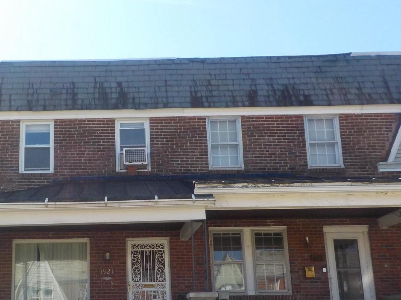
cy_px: 201
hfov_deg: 40.3
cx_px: 110
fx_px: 533
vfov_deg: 31.3
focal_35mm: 46
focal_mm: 4.1
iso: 125
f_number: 3.3
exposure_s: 1/640
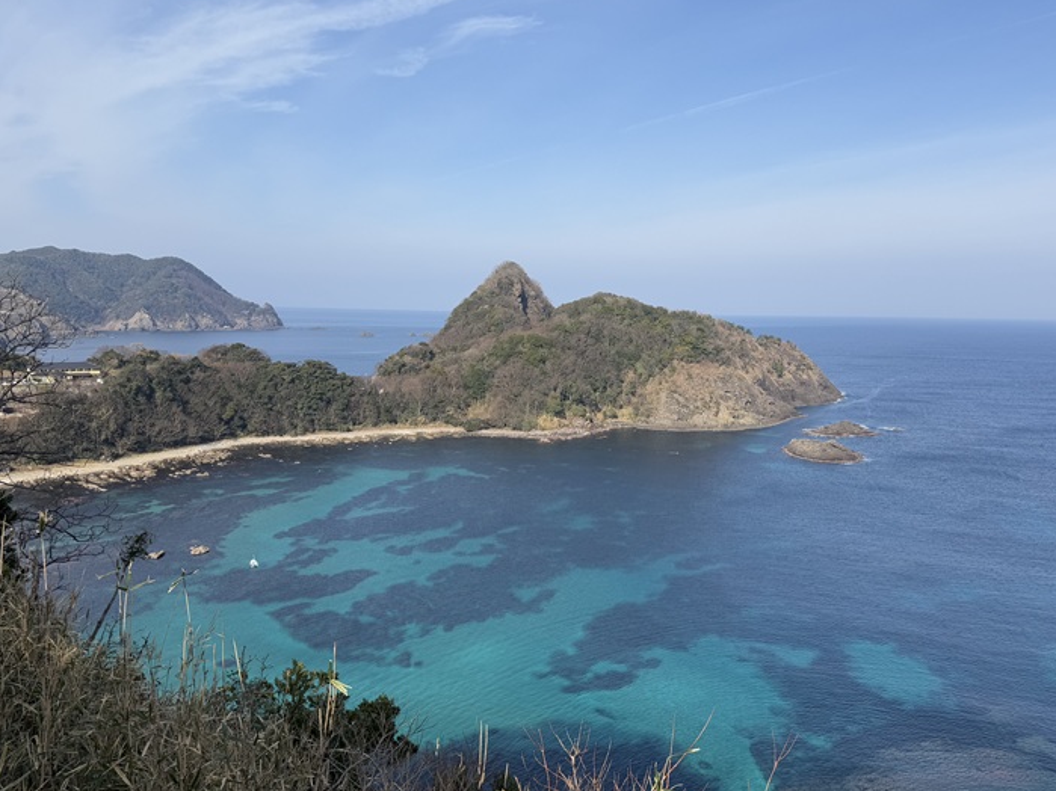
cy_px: 417
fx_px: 854
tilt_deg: -8.2
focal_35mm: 28
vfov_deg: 49.7
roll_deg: -0.7
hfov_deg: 63.4
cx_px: 542
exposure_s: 1/4167
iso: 80
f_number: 1.78
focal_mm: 6.76
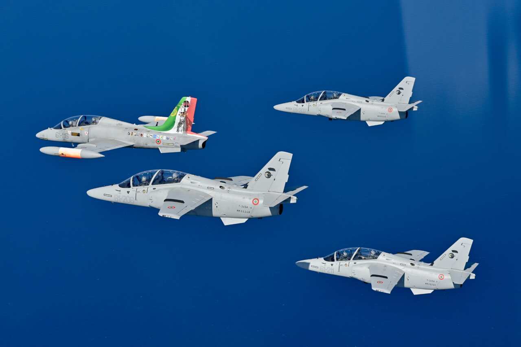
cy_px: 174
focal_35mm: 62
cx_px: 260
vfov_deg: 21.9
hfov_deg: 32.4
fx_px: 897
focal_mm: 62
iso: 200
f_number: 14
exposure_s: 1/640
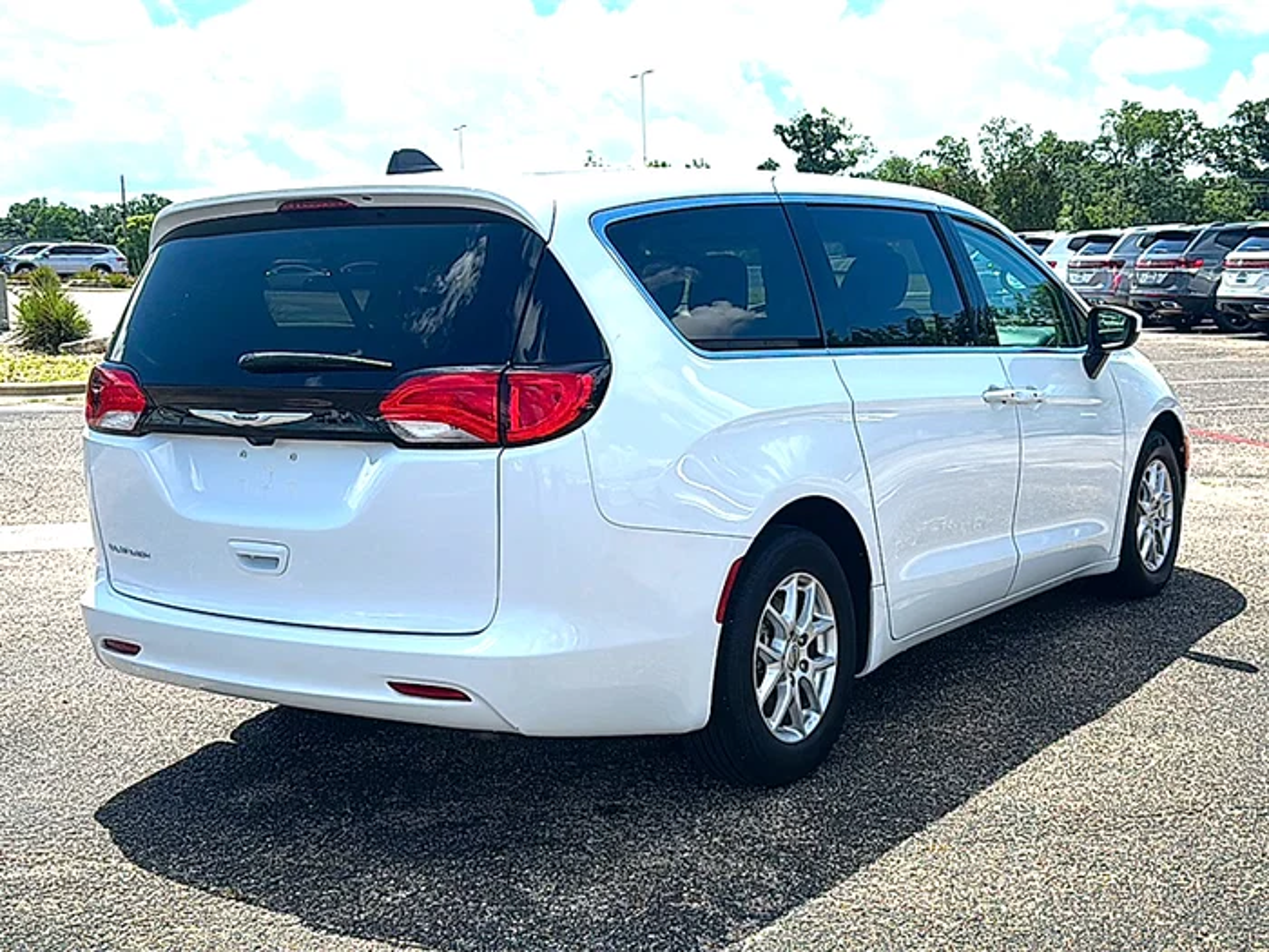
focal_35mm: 38
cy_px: 476
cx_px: 634
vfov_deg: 37.7
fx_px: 1393
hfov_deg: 49.0
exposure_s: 1/4587
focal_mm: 6.86
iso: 80
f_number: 1.78
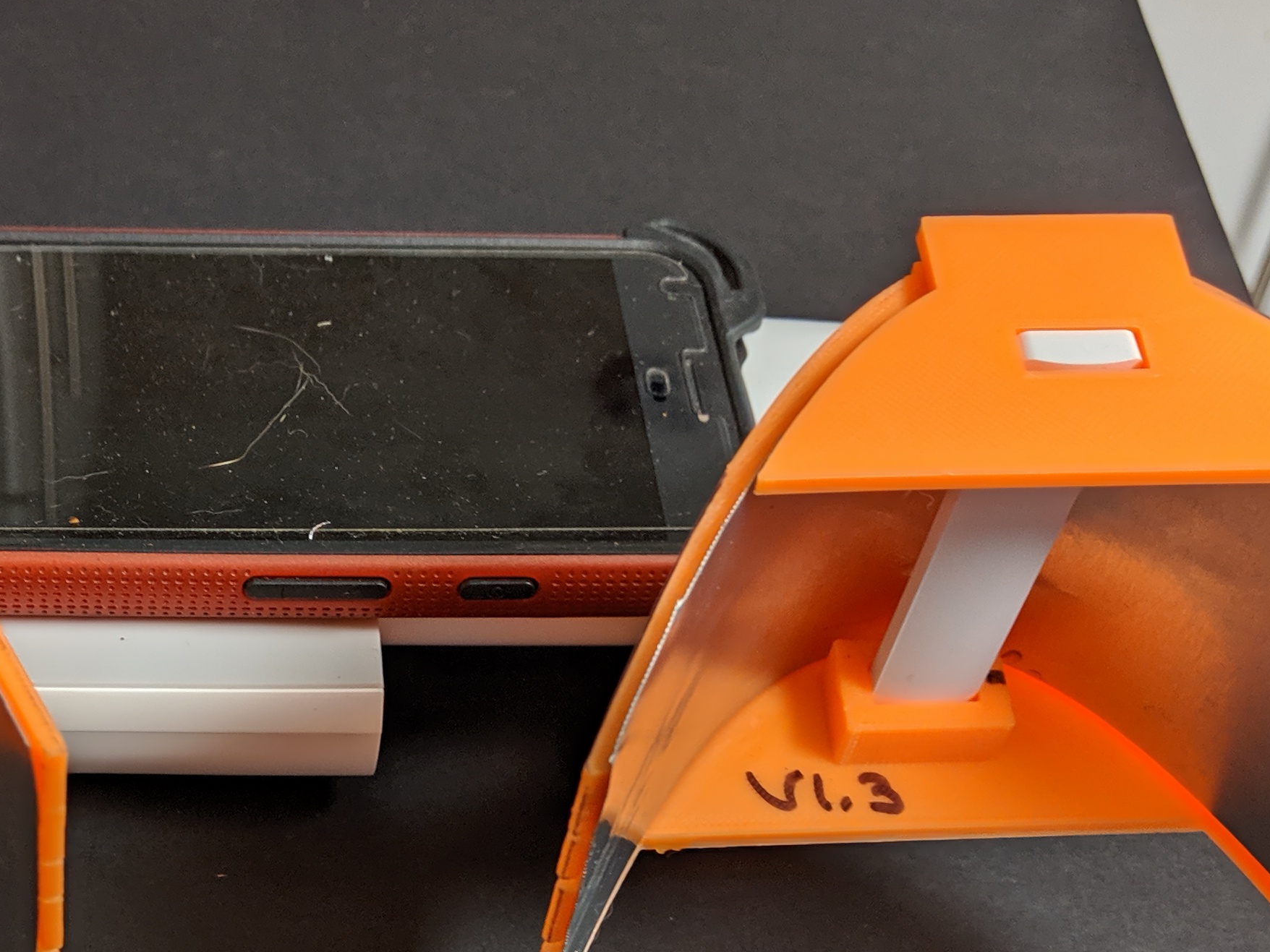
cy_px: 992
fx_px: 2275
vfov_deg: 22.6
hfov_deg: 30.6
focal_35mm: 62
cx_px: 295
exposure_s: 1/24
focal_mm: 4.44
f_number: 1.8
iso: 74
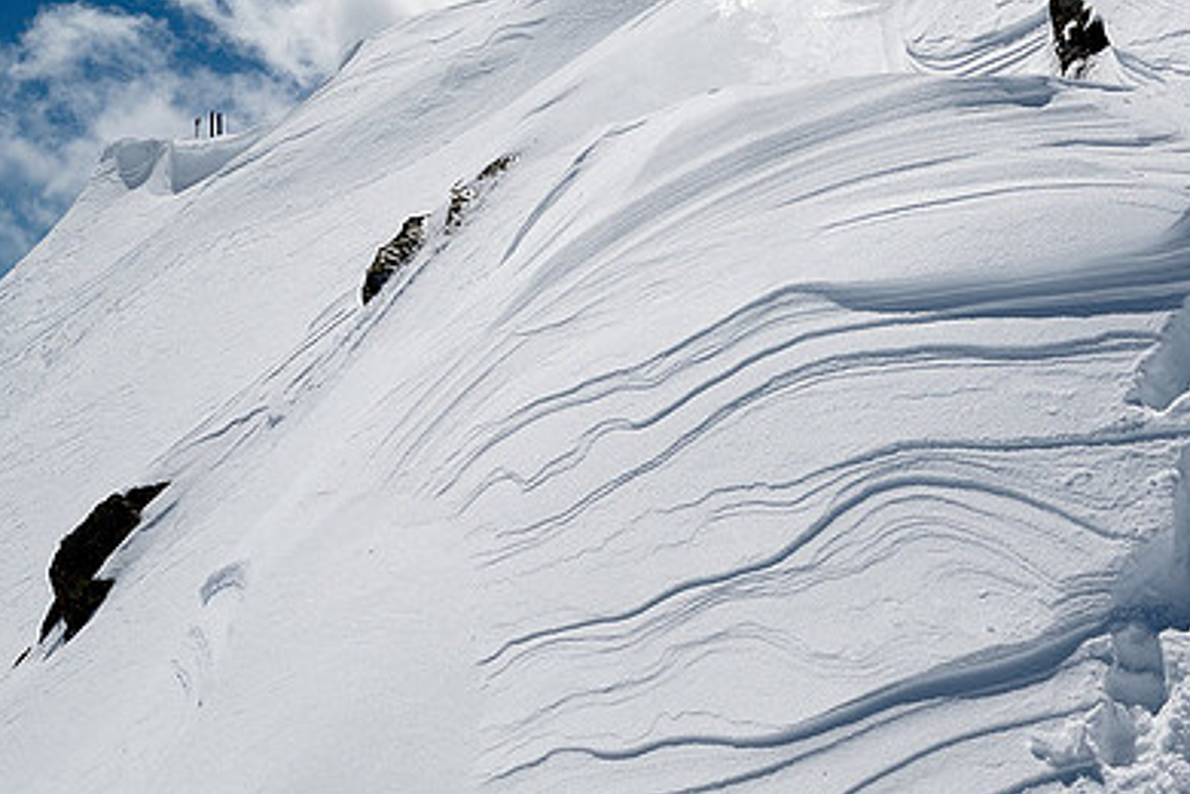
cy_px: 308
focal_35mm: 58
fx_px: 1917
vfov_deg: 23.3
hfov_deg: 33.9
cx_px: 860
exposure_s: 1/400
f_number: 11
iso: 100
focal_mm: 26
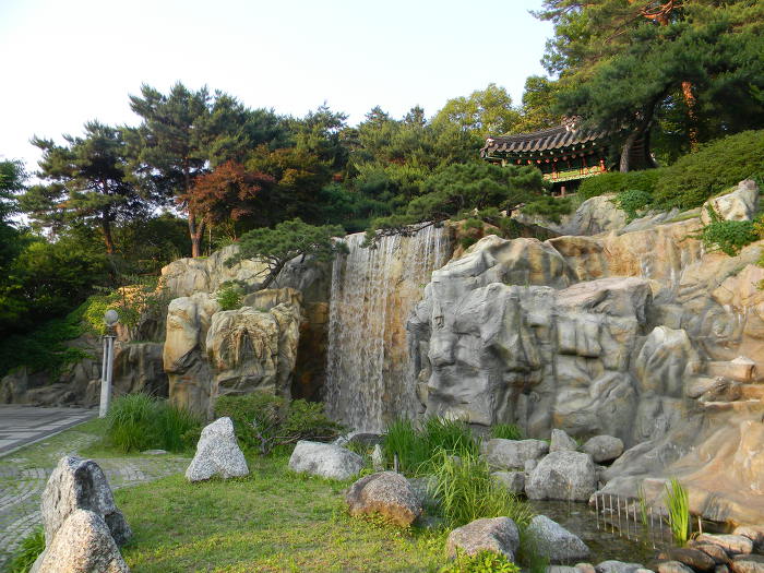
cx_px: 382
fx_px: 618
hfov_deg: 63.4
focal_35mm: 28
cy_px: 286
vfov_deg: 49.7
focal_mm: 5
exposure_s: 1/153
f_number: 3.5
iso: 80
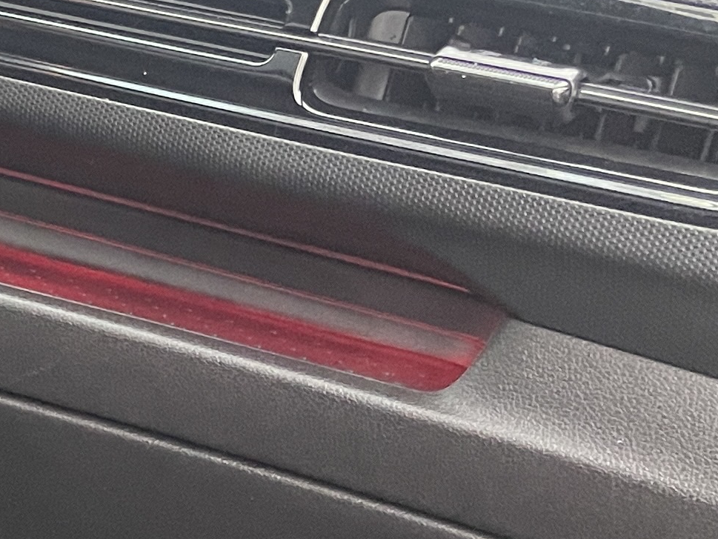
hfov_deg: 14.9
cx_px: -774
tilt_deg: -24.1
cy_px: 354
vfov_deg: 14.2
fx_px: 2157
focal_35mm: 104
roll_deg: +0.2
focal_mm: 5.1
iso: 400
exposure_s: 1/60
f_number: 1.6
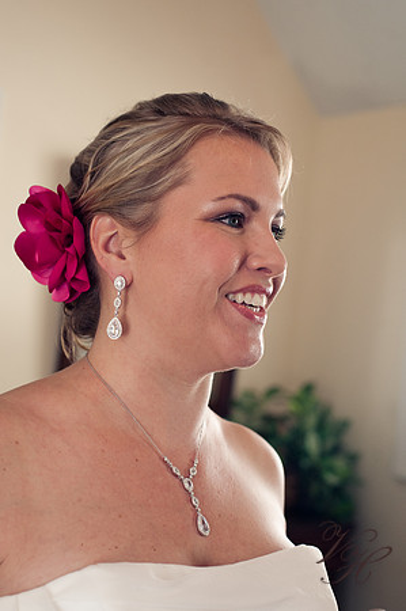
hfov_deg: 26.9
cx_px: 203
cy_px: 306
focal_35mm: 50
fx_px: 848
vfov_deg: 39.6
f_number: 4
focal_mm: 50
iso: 400
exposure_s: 1/125
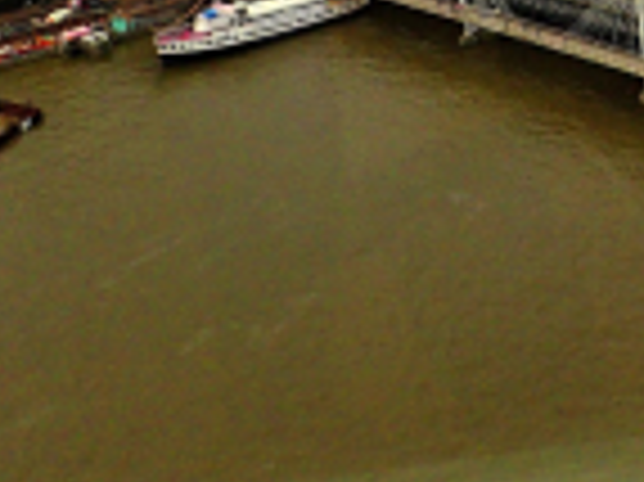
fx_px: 1431
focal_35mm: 77
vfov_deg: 17.2
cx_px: 748
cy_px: -243
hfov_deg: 23.4
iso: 100
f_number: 2.8
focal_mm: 4.5
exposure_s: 1/200
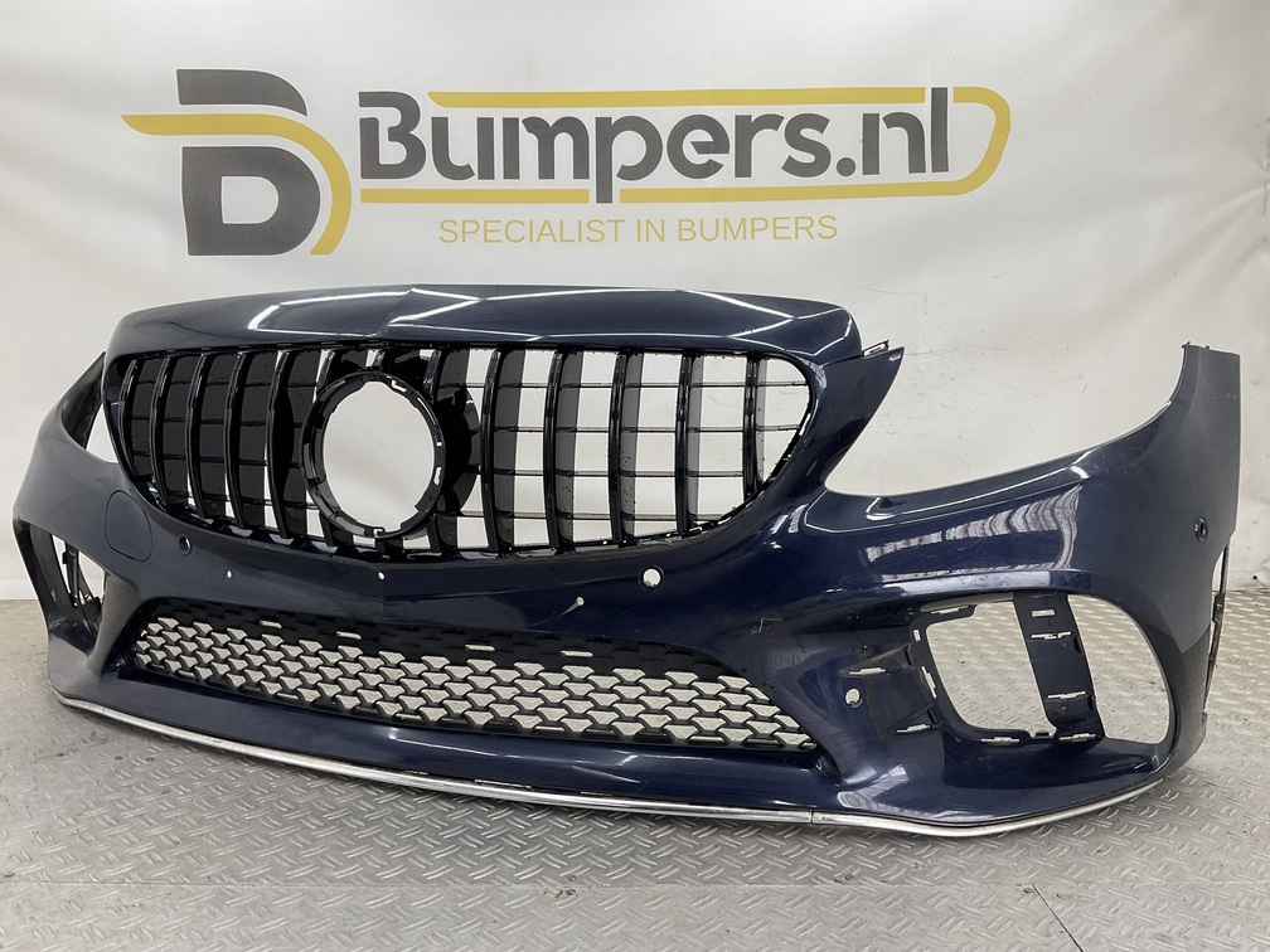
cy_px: 476
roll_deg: -1.1
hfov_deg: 61.7
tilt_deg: -7.8
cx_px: 635
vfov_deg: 48.2
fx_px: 1064
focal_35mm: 29
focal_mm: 3
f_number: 1.8
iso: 25
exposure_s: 1/120
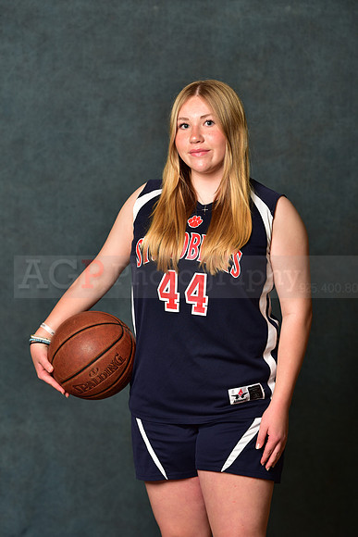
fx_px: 1729
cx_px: 179
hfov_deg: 11.8
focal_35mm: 116
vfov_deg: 17.6
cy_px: 268
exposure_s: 1/200
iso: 200
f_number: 4.5
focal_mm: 116
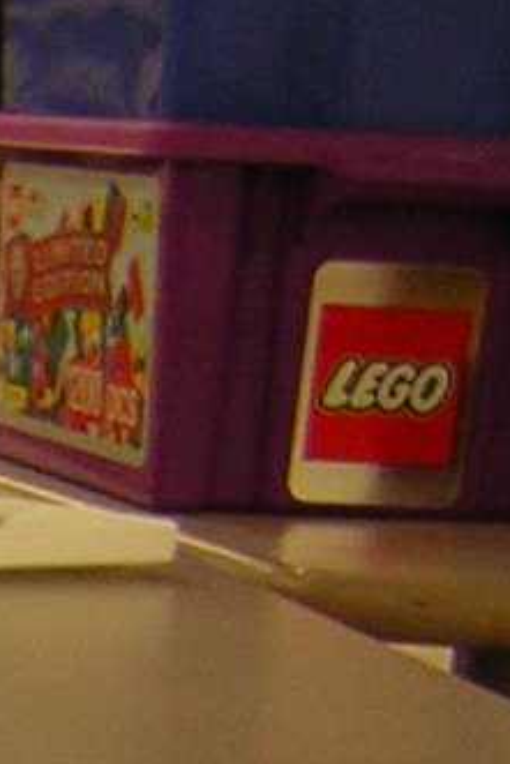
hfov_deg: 6.8
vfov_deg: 10.7
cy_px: 1304
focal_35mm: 181
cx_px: -1020
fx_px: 3842
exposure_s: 1/8
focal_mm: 4.7
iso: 50
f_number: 2.6
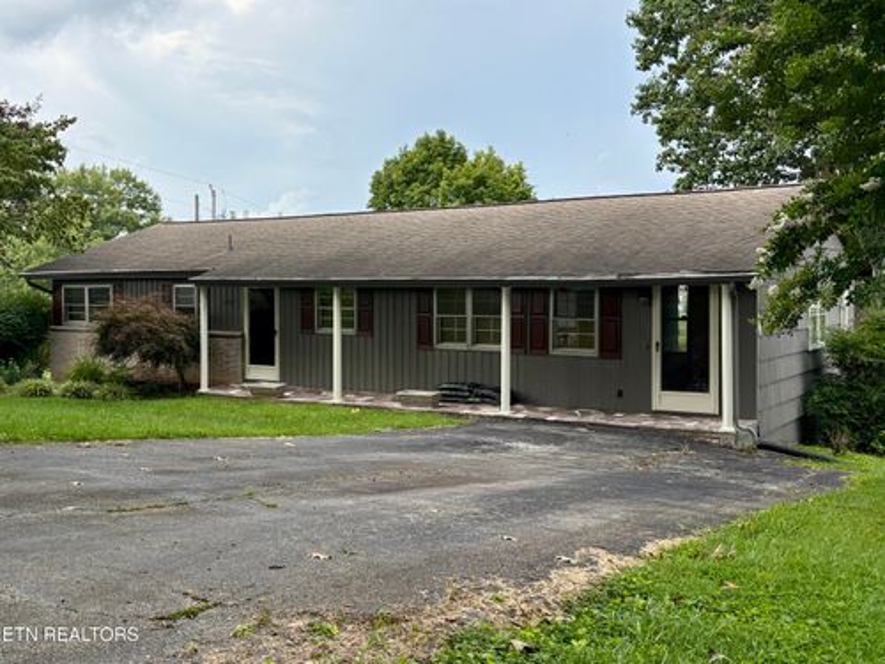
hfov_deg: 67.3
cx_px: 442
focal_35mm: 26
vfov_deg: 53.1
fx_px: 665
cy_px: 332
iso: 50
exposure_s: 1/933
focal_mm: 5.96
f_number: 1.6
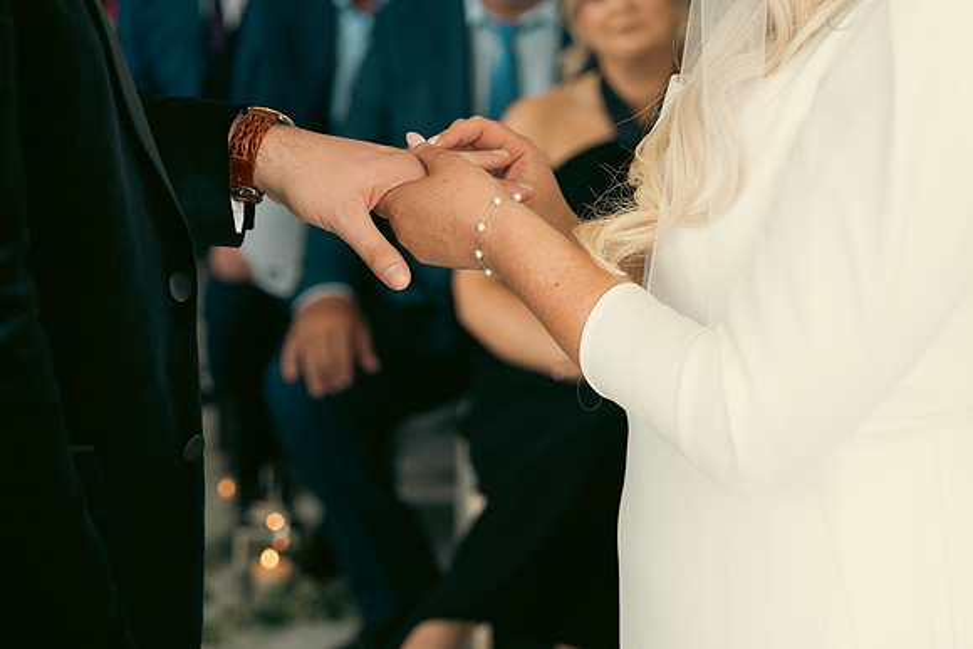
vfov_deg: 13.0
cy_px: 324
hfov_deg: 19.5
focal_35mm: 105
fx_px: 2838
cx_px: 486
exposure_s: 1/160
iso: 400
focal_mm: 70
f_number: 3.5
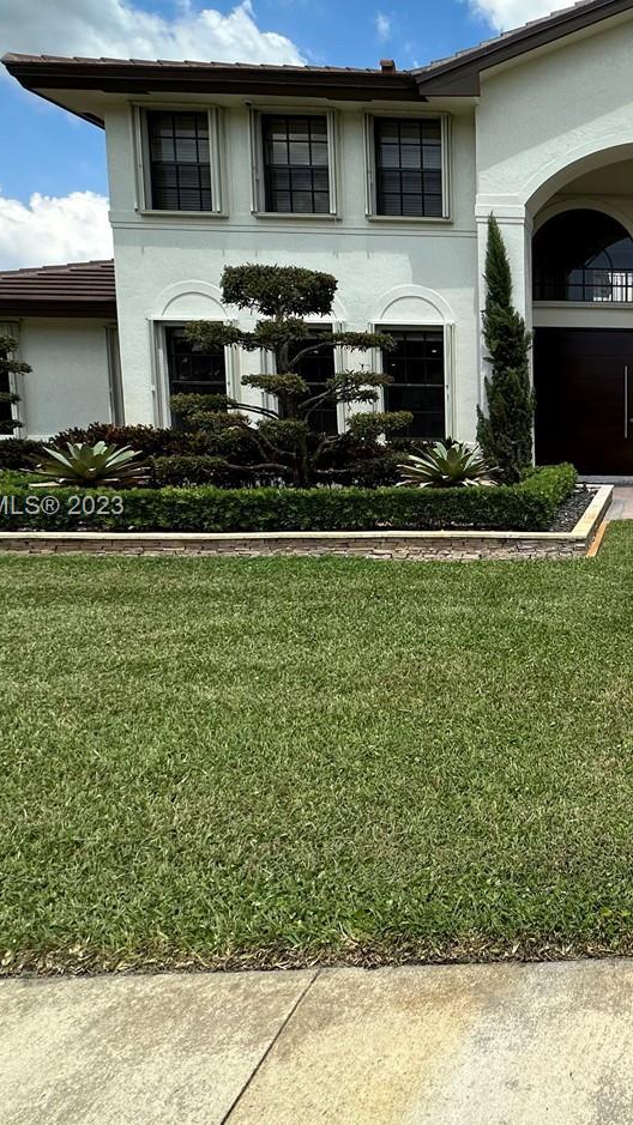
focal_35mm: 26
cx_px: 700
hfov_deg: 37.1
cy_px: 508
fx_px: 776
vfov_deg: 71.7
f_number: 2.2
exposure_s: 1/1247
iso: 40
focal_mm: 2.22
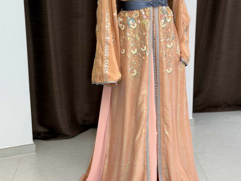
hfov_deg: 29.8
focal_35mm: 65
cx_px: 120
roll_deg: +0.0
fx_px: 453
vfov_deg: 22.6
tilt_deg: -16.4
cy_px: 83
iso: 80
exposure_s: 1/100
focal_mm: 6.76
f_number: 1.78
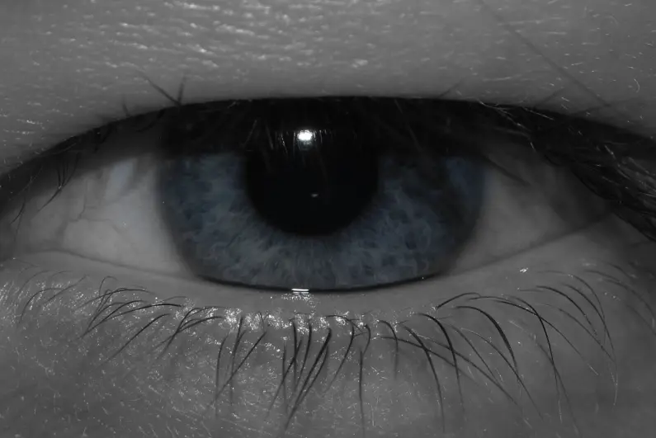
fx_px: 1504
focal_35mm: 82
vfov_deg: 16.6
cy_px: 219
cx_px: 328
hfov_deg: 24.6
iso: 100
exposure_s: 1/60
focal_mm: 55
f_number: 8
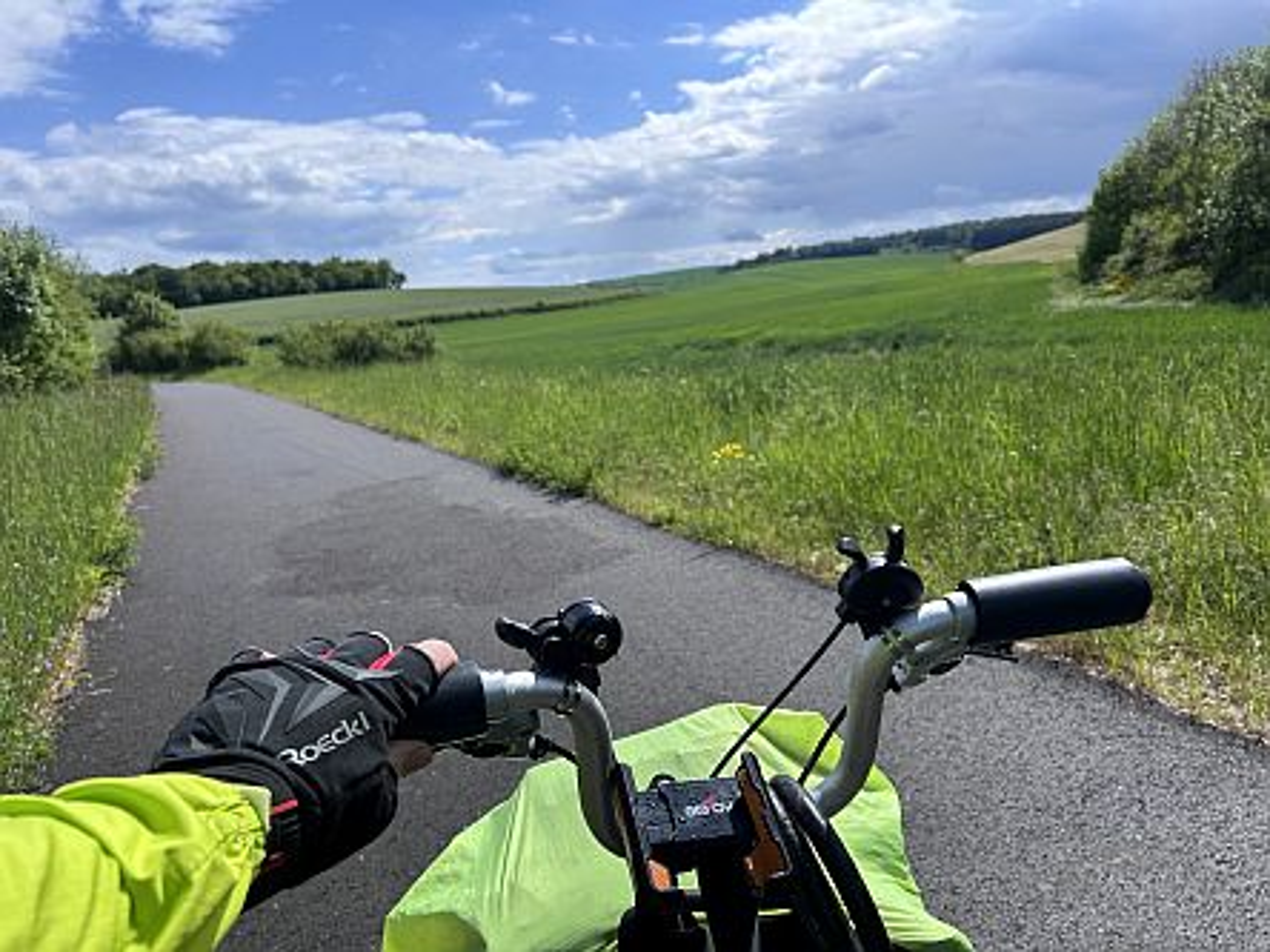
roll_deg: +9.4
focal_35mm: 26
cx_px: 635
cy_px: 476
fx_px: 954
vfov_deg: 53.1
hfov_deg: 67.3
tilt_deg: -12.0
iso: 50
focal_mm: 5.7
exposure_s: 1/5319
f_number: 1.5
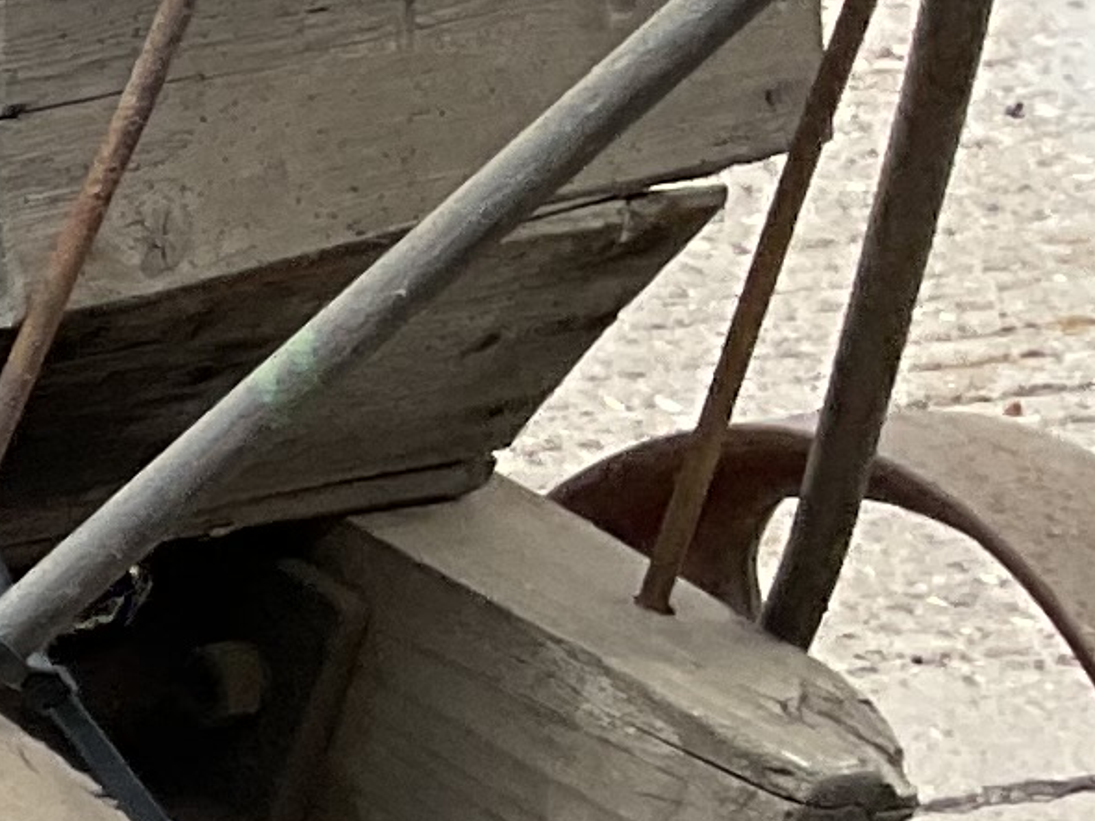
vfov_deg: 7.4
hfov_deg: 8.0
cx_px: -2559
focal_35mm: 198
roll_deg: -3.2
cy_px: 1156
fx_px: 6262
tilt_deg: -30.9
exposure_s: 1/650
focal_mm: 3
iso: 16
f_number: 1.8
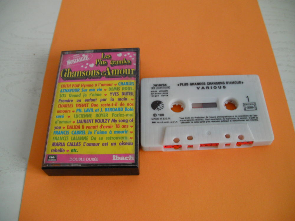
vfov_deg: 37.7
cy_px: 110
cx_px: 148
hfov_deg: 49.0
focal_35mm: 38
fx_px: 324
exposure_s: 1/30
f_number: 3.5
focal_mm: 6.3
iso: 110
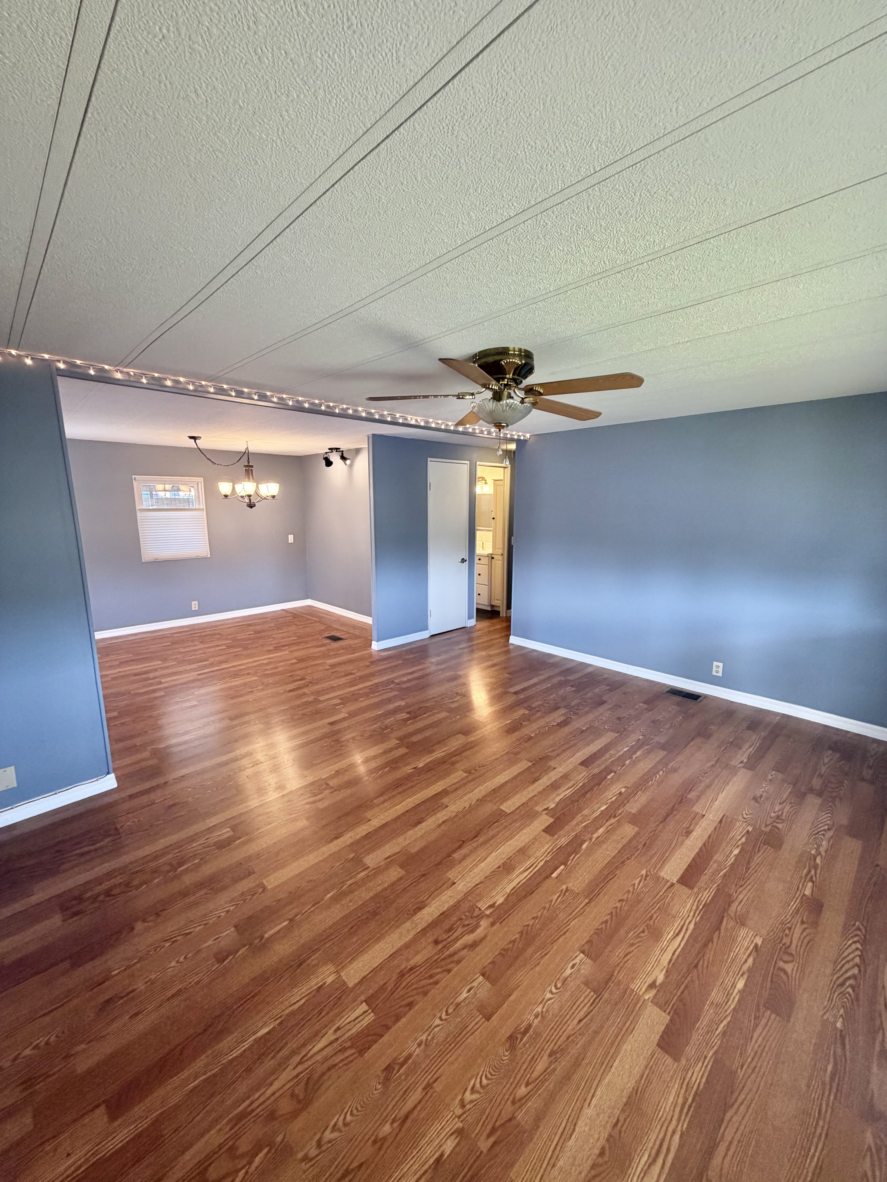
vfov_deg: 102.1
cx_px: 444
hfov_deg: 85.7
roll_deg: -0.2
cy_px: 591
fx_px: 478
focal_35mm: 14
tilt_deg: -9.6
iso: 200
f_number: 2.2
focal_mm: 2.22
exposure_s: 1/60
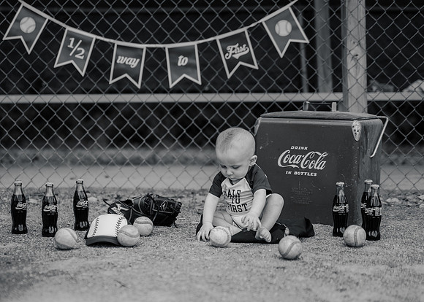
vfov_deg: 20.8
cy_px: 189
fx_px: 822
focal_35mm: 68
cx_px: 169
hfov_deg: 28.8
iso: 160
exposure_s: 1/4000
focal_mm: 50
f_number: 3.2
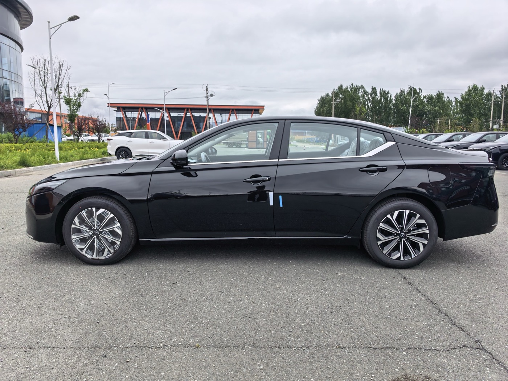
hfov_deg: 71.6
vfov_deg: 56.8
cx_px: 254
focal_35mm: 24
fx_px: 352
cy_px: 190
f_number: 2
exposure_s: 1/2725
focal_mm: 5.75
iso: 50
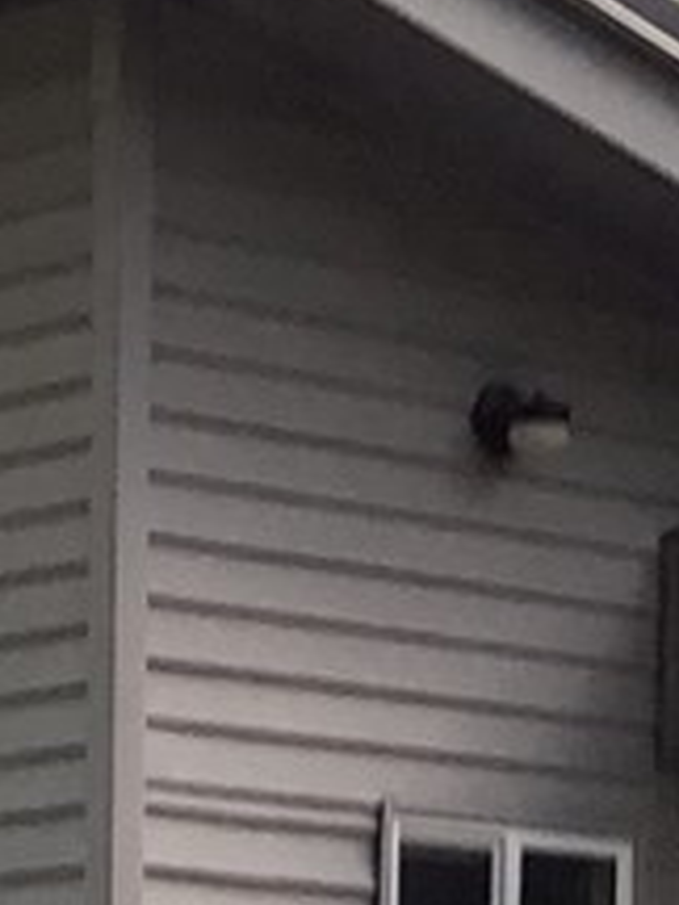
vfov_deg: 8.6
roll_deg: -1.4
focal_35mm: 220
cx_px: 360
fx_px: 5754
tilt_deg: -6.6
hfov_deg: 6.8
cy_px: 1743
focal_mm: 3.3
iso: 50
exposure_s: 1/100
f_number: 2.4
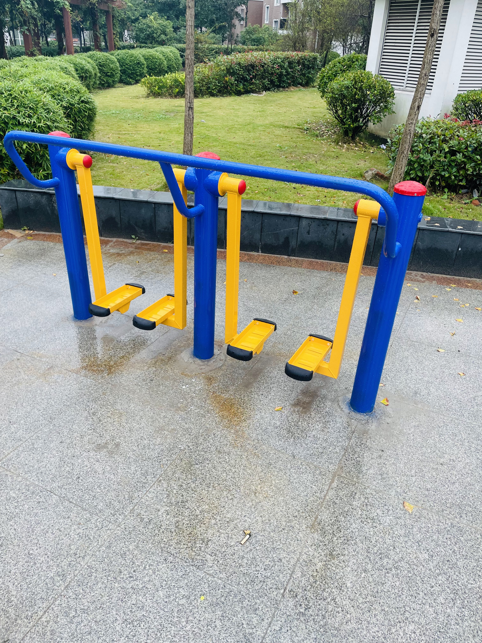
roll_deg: -1.6
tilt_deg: -25.5
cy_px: 322
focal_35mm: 26
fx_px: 483
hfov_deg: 53.1
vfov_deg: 67.3
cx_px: 241
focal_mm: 4.2
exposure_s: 1/121
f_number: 1.6
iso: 32
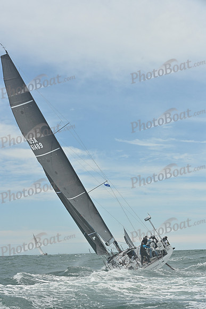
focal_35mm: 70
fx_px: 600
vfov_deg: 28.8
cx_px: 103
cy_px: 154
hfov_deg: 19.5
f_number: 9
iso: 250
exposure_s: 1/1250
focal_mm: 70
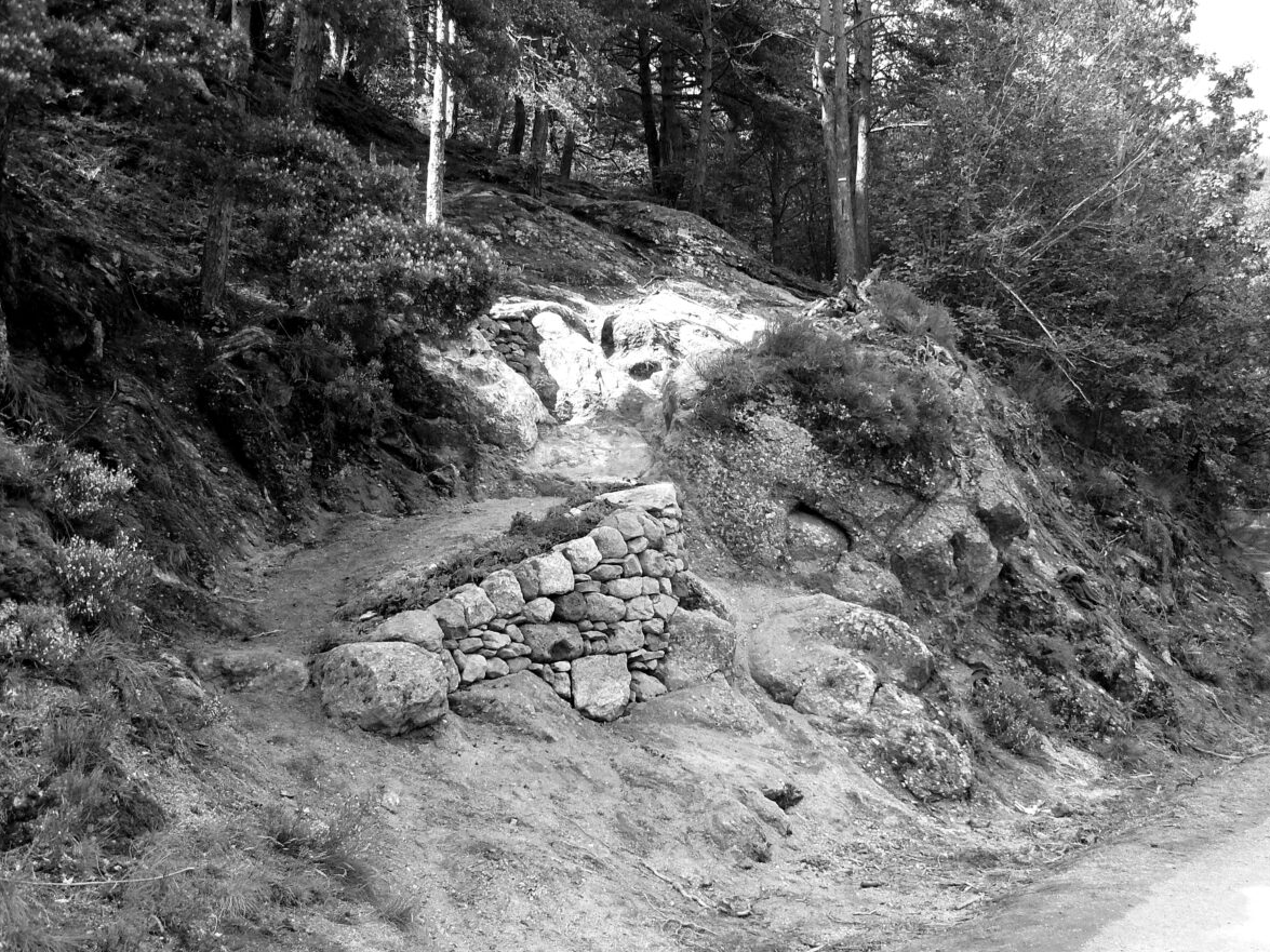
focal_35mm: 38
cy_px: 452
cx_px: 632
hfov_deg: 49.0
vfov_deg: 37.7
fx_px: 1394
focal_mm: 6
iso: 100
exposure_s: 1/200
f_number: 2.8
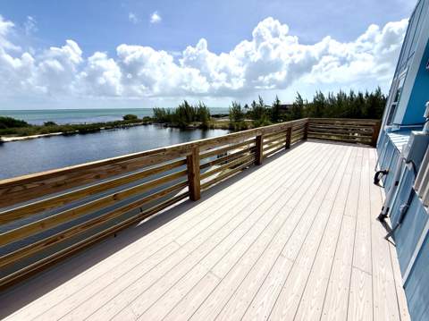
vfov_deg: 85.6
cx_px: 214
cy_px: 160
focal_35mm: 14
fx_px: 173
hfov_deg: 102.1
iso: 50
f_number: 2.2
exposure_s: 1/3891
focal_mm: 2.22
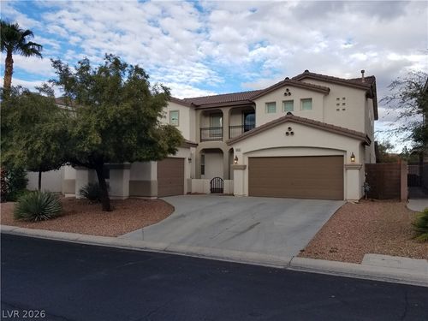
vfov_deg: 53.1
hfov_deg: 67.3
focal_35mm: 26
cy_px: 160
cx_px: 214
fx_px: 321
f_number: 1.7
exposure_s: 1/1148
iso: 40
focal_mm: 4.2
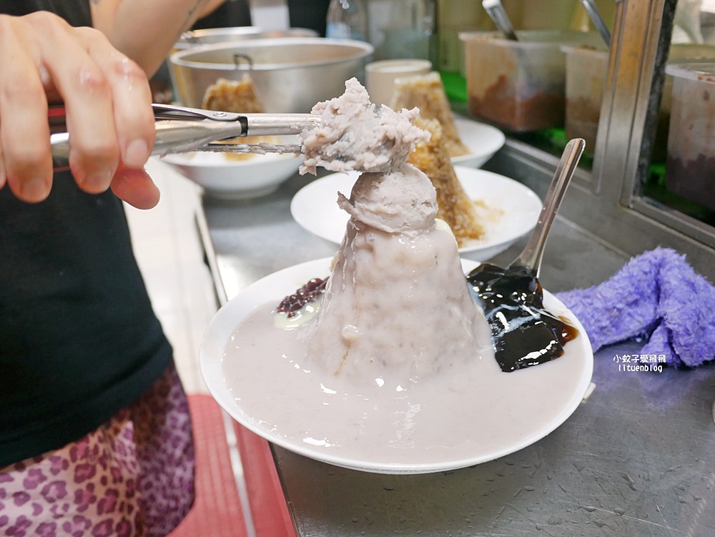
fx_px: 579
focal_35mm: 28
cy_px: 268
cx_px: 358
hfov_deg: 63.4
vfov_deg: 49.8
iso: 400
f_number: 2.5
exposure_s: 1/60
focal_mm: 14
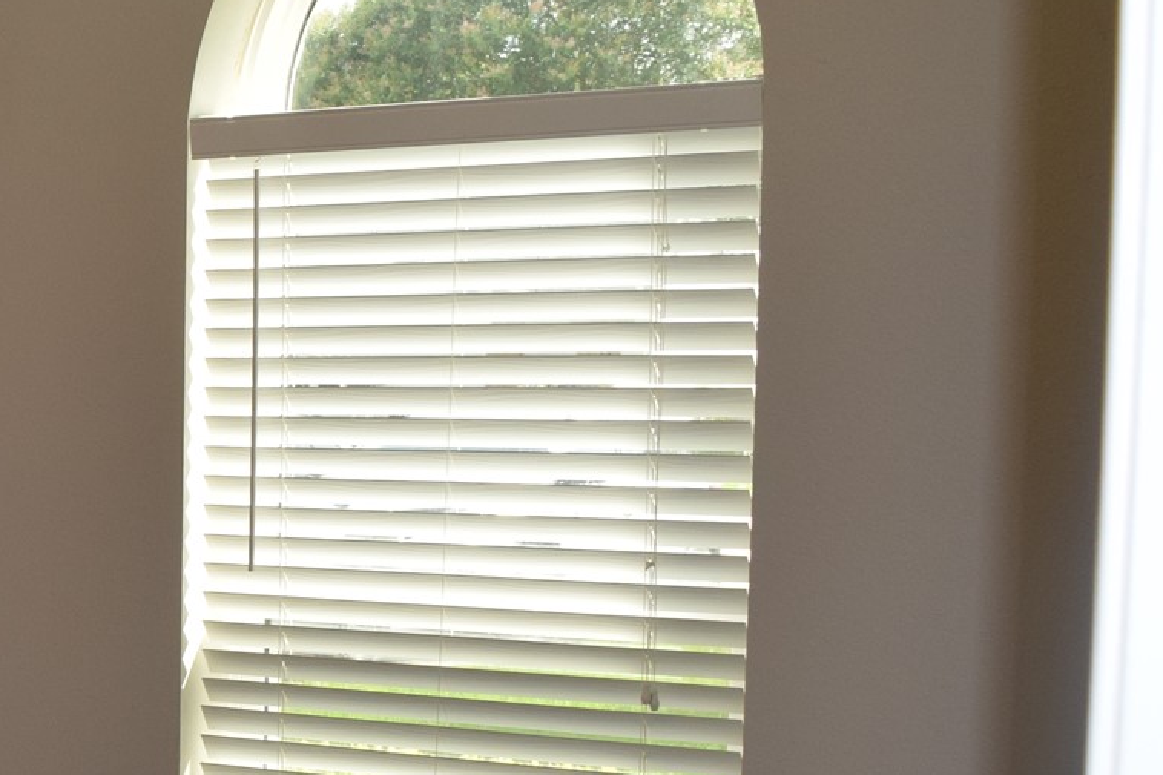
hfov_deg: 20.8
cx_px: -485
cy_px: 698
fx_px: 2777
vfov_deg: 15.7
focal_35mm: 86
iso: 450
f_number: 5.6
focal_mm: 20
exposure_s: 1/125
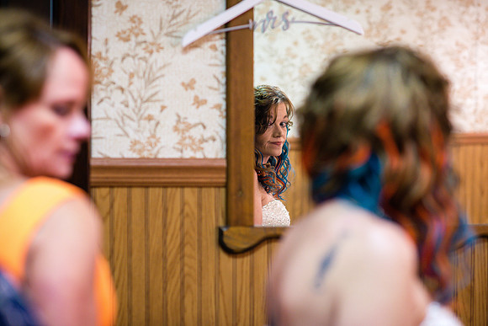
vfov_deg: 16.1
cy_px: 163
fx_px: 1152
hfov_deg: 23.9
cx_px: 244
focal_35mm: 85
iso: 1000
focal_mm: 85
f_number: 2.5
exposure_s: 1/125
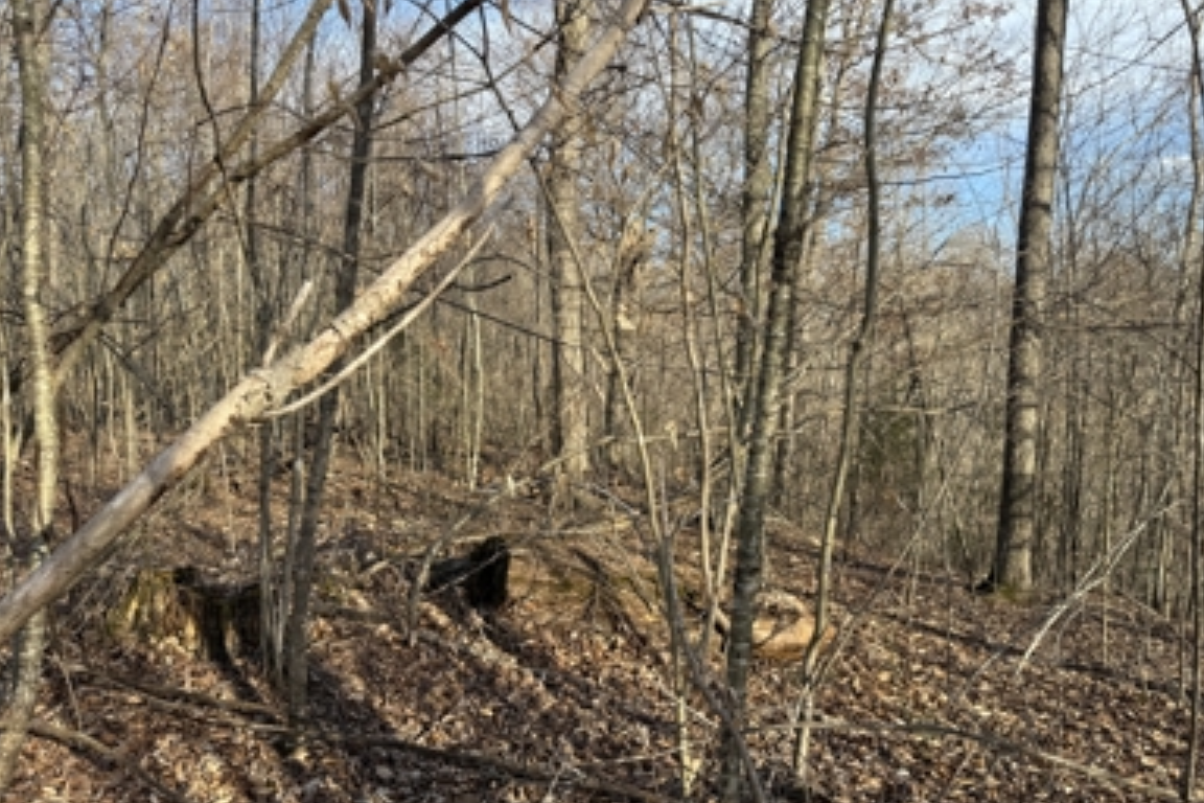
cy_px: 458
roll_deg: +0.1
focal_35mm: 26
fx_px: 869
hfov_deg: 69.4
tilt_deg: -5.6
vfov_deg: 49.4
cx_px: 615
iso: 80
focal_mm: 6.76
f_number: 1.78
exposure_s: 1/1018
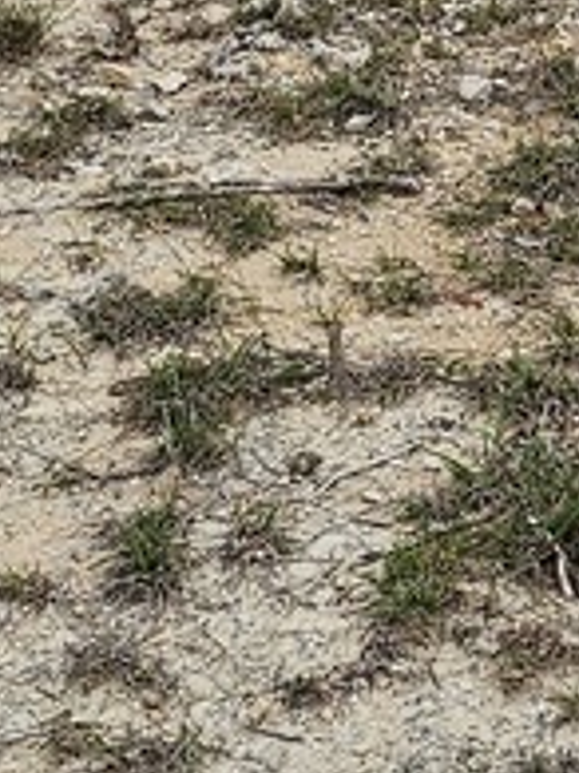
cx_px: 912
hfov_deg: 8.5
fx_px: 3795
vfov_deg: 10.8
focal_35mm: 170
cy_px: -654
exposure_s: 1/120
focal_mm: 6.3
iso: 64
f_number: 1.7
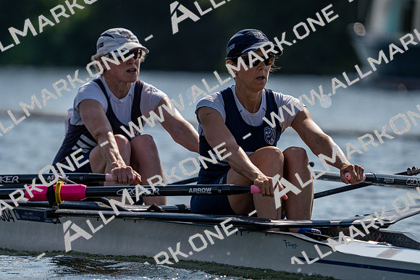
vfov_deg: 3.1
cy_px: 140
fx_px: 5228
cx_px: 210
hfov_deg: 4.6
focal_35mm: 448
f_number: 6.3
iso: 160
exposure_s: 1/1600
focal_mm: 448
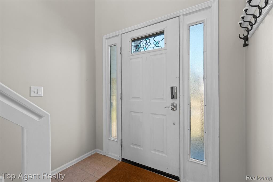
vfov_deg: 73.7
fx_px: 121
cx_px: 136
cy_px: 91
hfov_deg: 96.8
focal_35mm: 16
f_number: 9
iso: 100
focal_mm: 16
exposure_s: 1/2
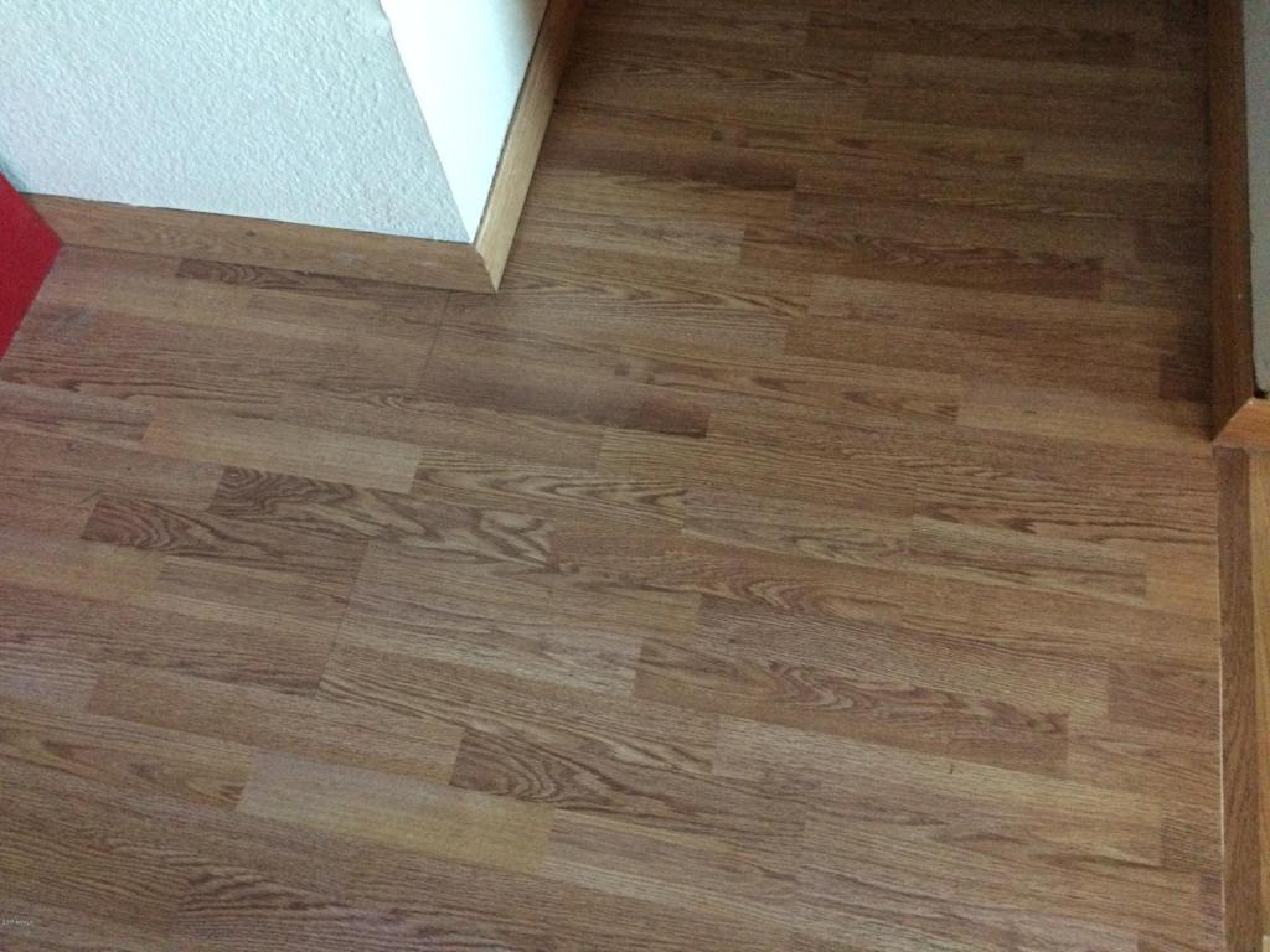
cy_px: 476
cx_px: 635
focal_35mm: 29
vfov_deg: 48.2
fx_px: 1064
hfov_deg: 61.7
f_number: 2.2
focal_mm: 4.15
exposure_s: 1/15
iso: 500
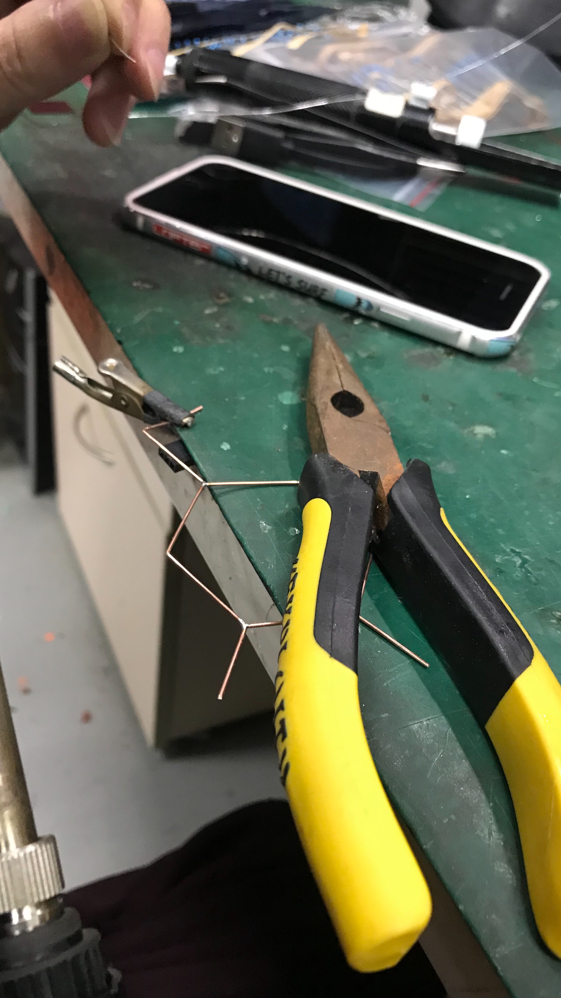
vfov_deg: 62.6
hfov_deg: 37.7
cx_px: 234
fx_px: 820
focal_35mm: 31
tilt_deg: -39.6
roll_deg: -7.7
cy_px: 492
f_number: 1.8
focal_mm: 3.99
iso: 100
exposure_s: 1/11
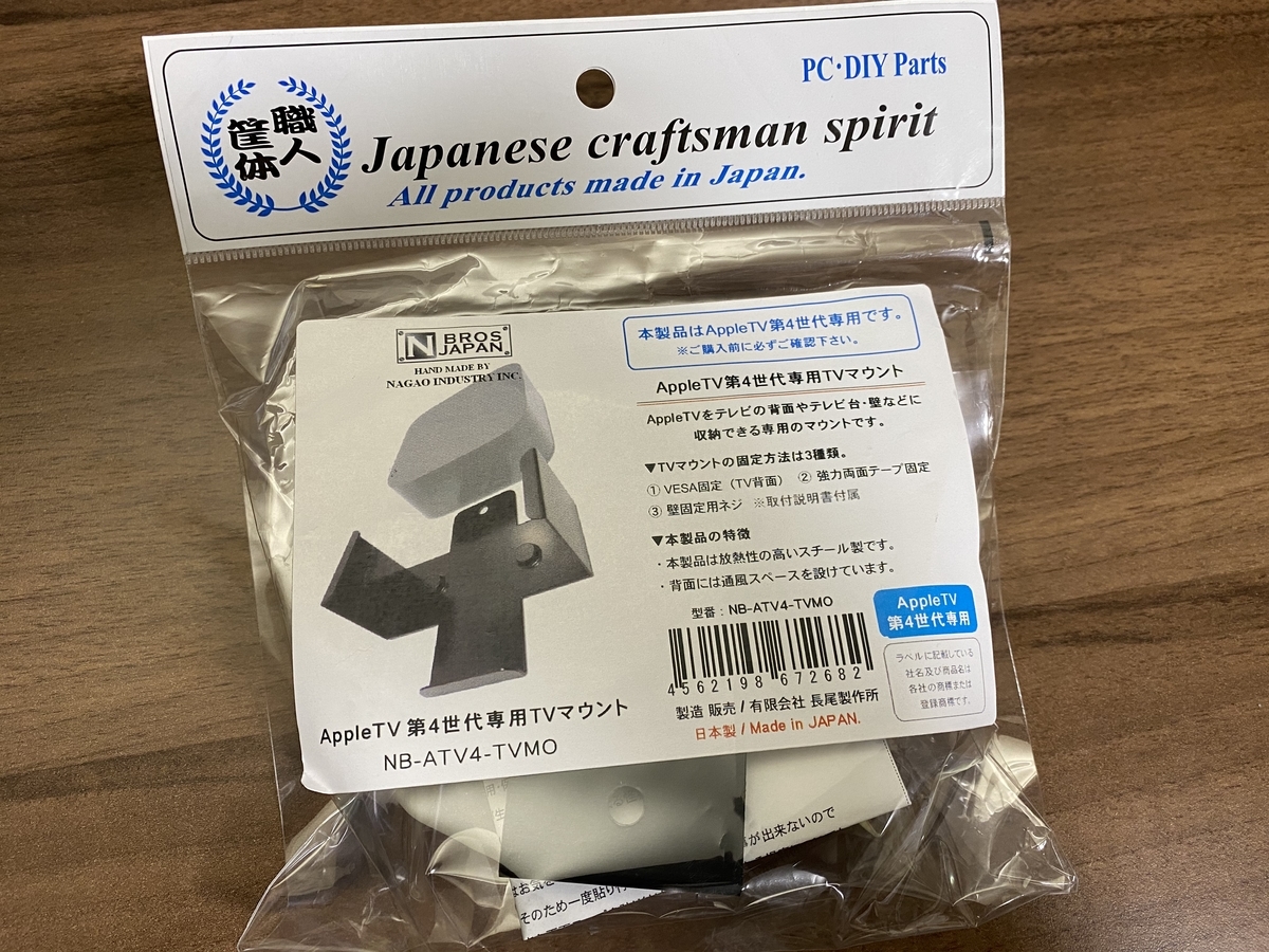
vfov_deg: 53.1
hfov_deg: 67.3
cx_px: 634
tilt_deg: -71.8
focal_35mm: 26
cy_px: 476
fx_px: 953
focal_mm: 4.25
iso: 100
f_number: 1.8
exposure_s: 1/50
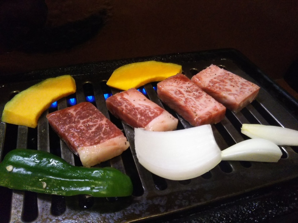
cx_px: 149
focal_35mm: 30
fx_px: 258
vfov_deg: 46.8
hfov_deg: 60.0
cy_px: 112
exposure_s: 1/30
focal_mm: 4
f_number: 2.2
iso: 400
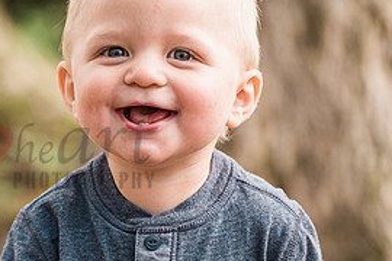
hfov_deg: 4.8
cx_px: -7
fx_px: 4682
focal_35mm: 430
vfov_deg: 3.2
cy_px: 147
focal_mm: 200
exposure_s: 1/250
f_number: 4
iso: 400
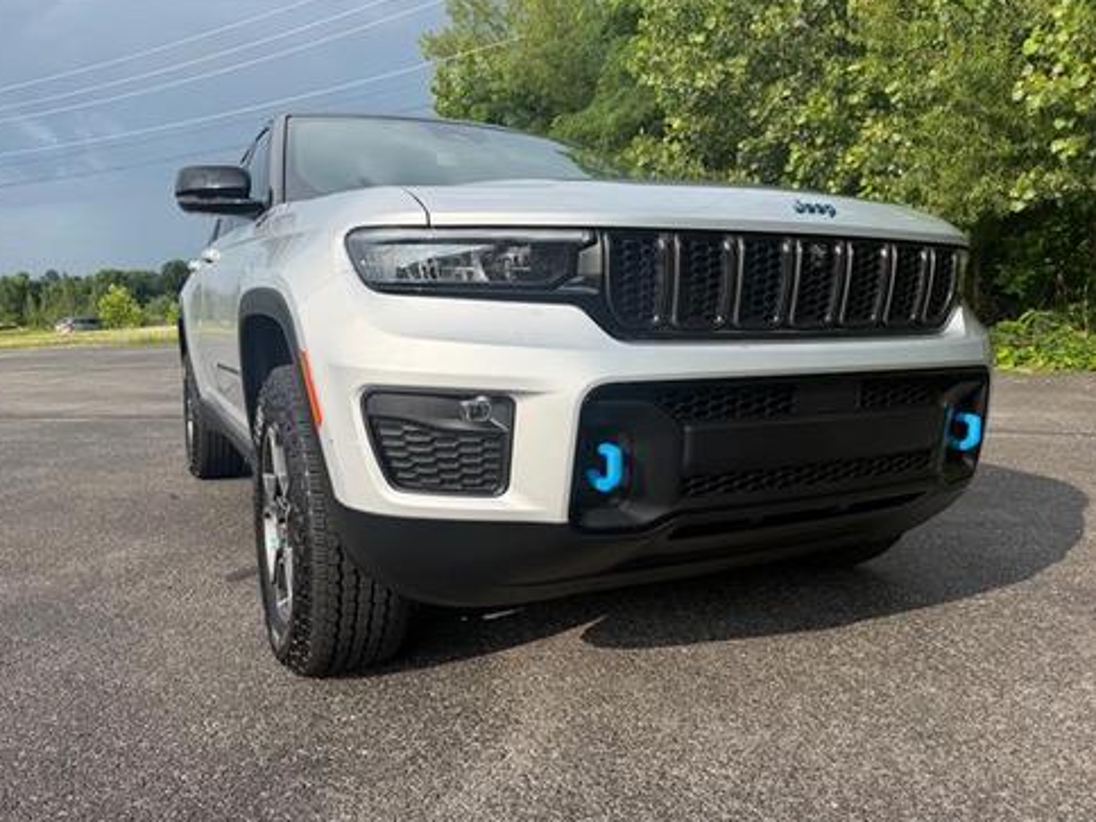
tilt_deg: -9.7
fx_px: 792
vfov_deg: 54.9
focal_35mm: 25
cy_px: 414
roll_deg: +2.3
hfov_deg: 69.4
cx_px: 537
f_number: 1.78
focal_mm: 6.76
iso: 100
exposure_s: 1/4405
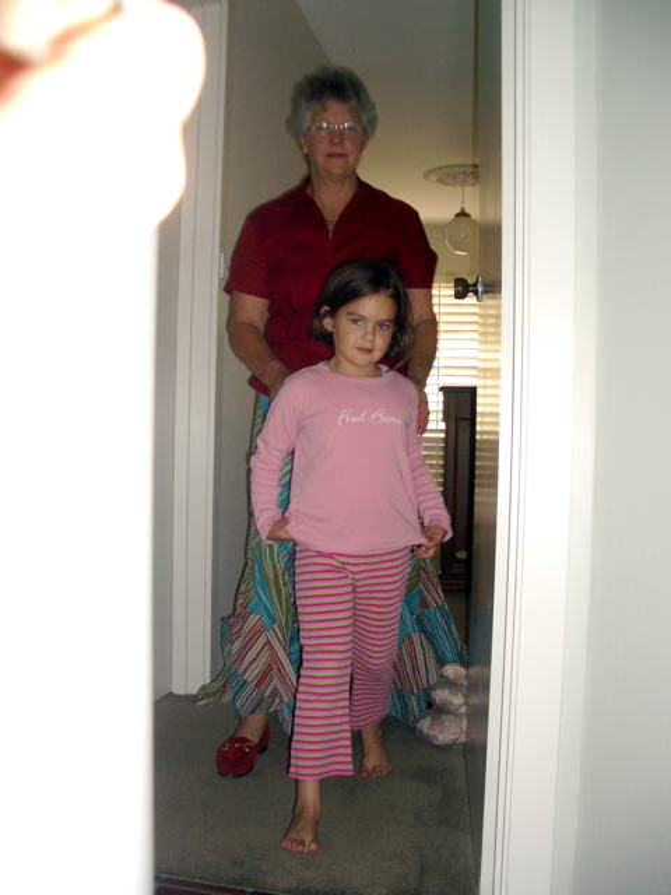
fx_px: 905
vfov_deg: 52.6
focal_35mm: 35
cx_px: 336
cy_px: 448
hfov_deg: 40.7
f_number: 2.6
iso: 100
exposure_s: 1/60
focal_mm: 5.8
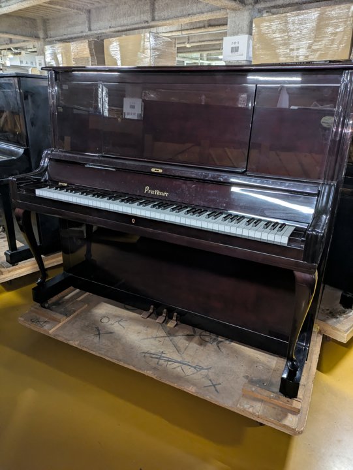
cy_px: 235
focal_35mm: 25
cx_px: 176
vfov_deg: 69.4
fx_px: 340
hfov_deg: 54.9
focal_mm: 5.43
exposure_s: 1/25
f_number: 1.89
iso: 189
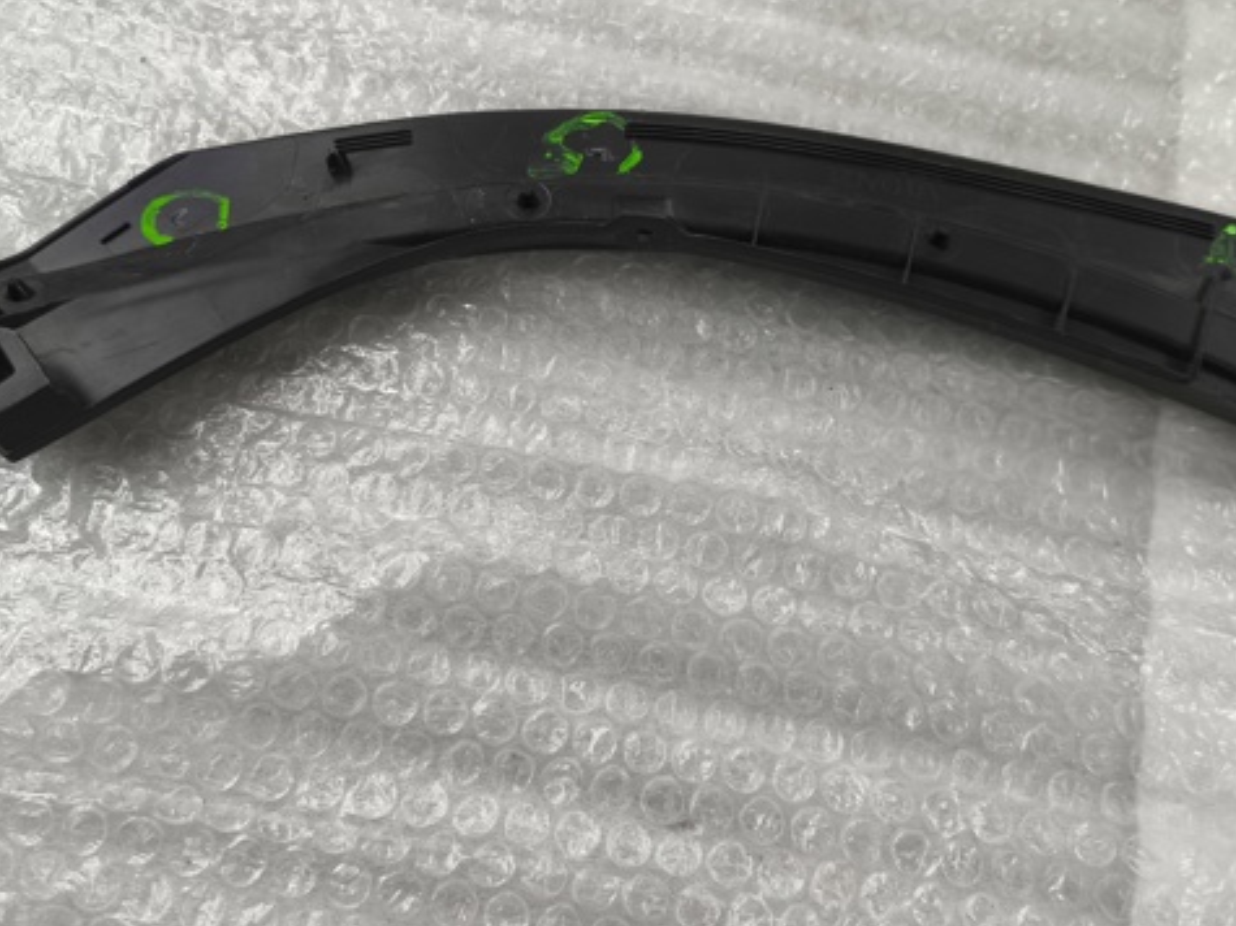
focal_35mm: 31
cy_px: 362
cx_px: 611
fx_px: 1107
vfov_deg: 45.1
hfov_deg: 58.4
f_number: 1.7
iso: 200
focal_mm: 5.35
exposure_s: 1/100
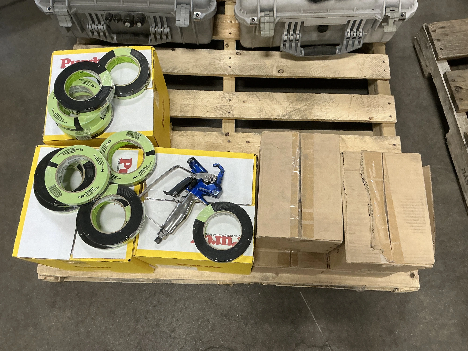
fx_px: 379
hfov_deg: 63.4
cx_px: 234
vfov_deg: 49.7
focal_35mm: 28
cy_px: 176
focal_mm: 3
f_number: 1.8
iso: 125
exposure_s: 1/60
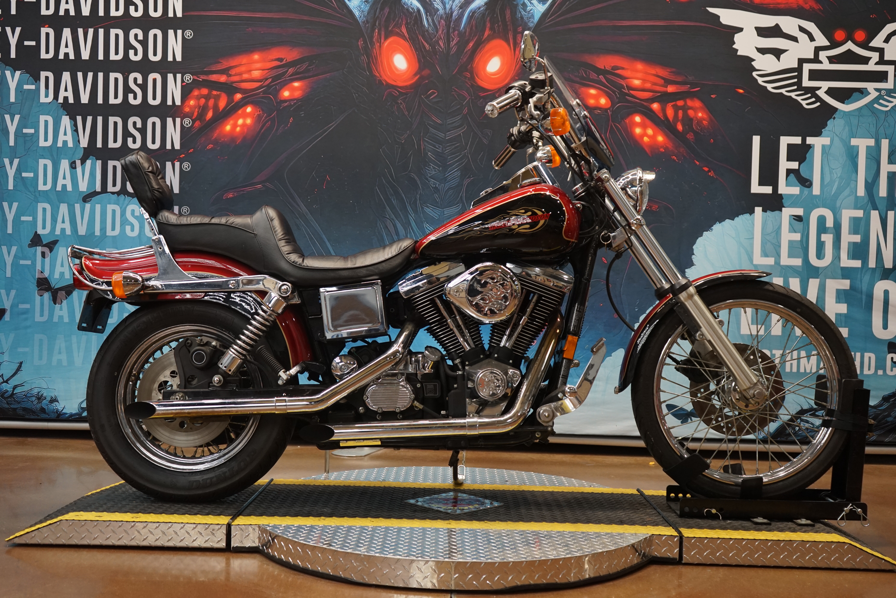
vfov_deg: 36.9
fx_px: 896
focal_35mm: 36
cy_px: 299
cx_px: 448
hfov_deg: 53.1
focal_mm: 36
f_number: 4
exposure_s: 1/160
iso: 1250
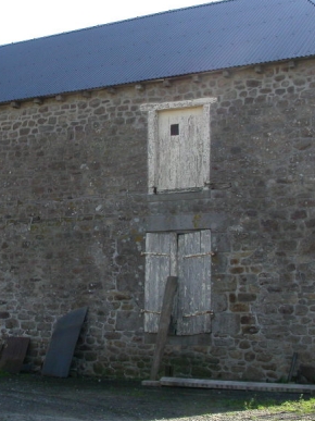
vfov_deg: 29.0
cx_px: 7
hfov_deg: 21.2
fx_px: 813
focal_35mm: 67
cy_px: 185
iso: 100
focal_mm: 7.85
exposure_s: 1/154
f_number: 6
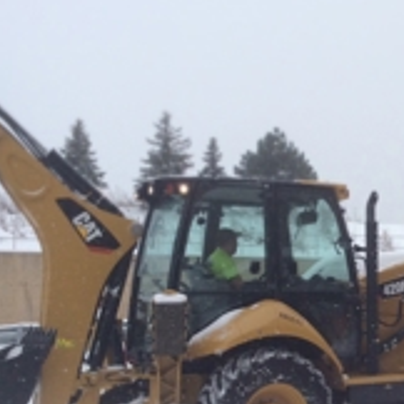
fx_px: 964
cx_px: 413
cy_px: 283
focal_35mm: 73
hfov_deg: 22.7
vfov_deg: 23.5
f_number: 2.4
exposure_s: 1/986
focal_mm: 3.3
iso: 32
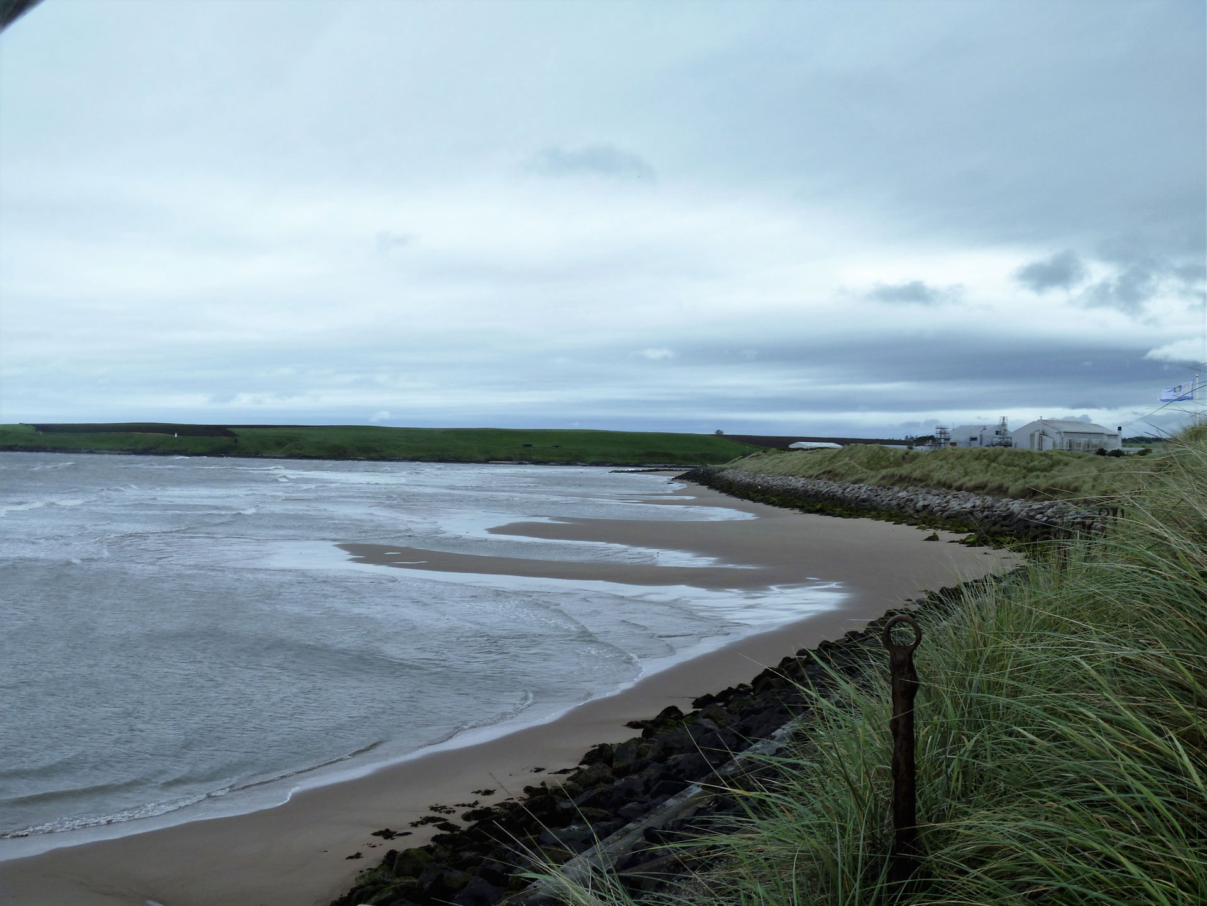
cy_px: 453
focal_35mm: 35
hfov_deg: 52.6
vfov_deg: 40.7
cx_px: 604
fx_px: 1221
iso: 80
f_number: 4.5
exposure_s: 1/200
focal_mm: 6.3
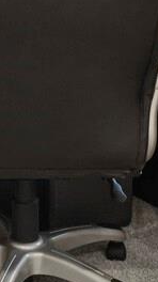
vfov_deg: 17.9
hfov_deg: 10.9
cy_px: -127
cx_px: -53
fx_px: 806
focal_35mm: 108
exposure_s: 1/20
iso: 2500
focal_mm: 17
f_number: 8
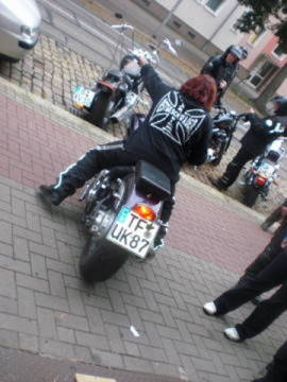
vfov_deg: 49.0
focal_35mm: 38
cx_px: 144
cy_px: 191
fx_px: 420
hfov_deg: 37.7
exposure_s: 1/60
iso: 200
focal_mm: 6.3
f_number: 3.1
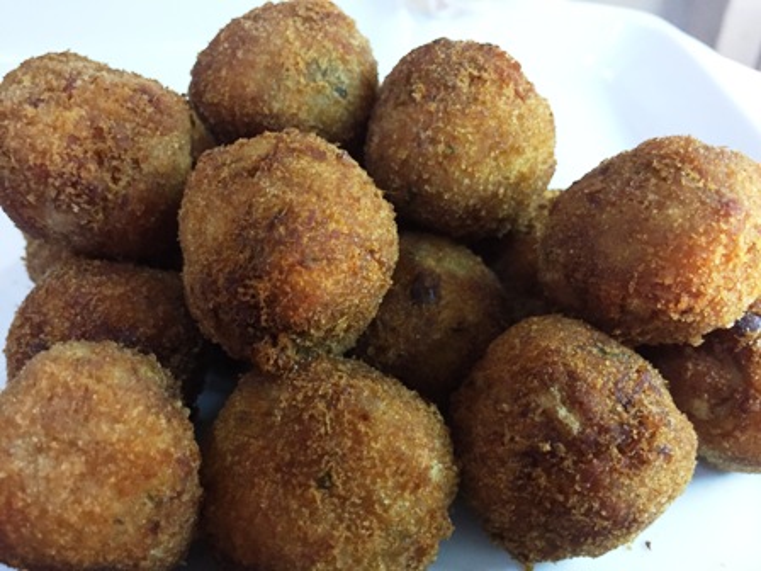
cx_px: 380
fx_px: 638
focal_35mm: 29
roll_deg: -1.6
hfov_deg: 61.7
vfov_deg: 48.2
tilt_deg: -41.0
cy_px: 286
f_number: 2.2
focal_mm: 4.15
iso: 250
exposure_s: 1/17
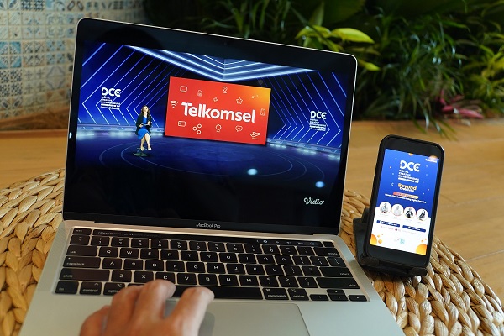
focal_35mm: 33
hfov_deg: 57.2
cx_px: 252
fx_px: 462
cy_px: 168
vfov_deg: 40.0
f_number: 3.5
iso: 800
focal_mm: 22
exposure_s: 1/125
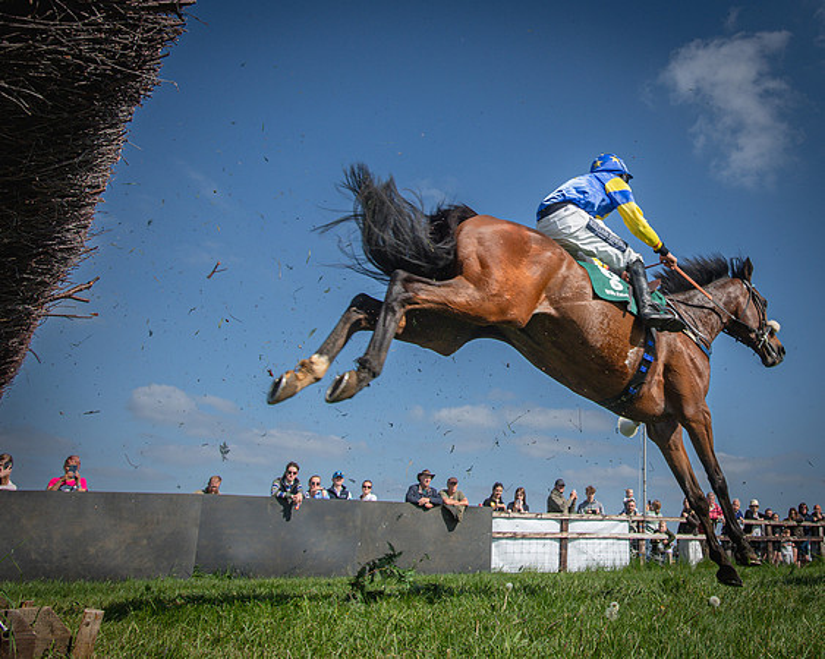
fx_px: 862
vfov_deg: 41.3
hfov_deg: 49.6
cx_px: 595
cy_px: 215
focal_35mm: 35
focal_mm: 22
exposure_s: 1/1000
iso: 400
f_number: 8
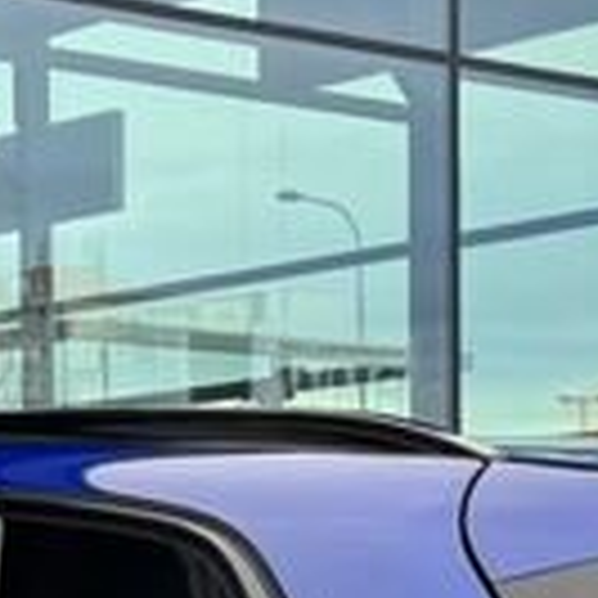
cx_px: 153
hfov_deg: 10.7
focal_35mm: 163
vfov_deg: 10.4
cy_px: 841
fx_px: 3186
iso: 64
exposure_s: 1/210
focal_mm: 6.76
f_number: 1.78
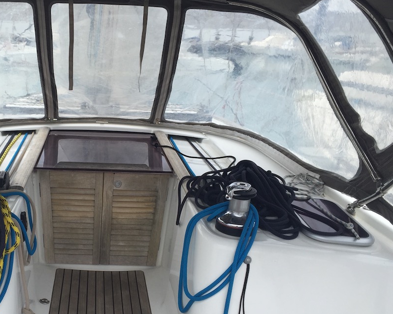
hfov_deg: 40.9
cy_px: 188
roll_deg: -3.2
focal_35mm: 44
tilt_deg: -16.4
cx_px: 104
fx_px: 512
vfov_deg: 34.0
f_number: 2.2
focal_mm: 4.15
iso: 32
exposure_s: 1/879
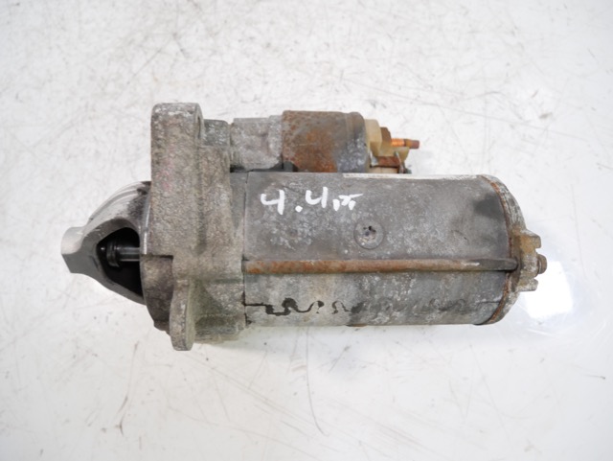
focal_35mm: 24
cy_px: 230
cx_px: 306
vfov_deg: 56.9
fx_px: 425
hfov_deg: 71.6
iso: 800
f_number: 3.5
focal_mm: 12
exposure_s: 1/60
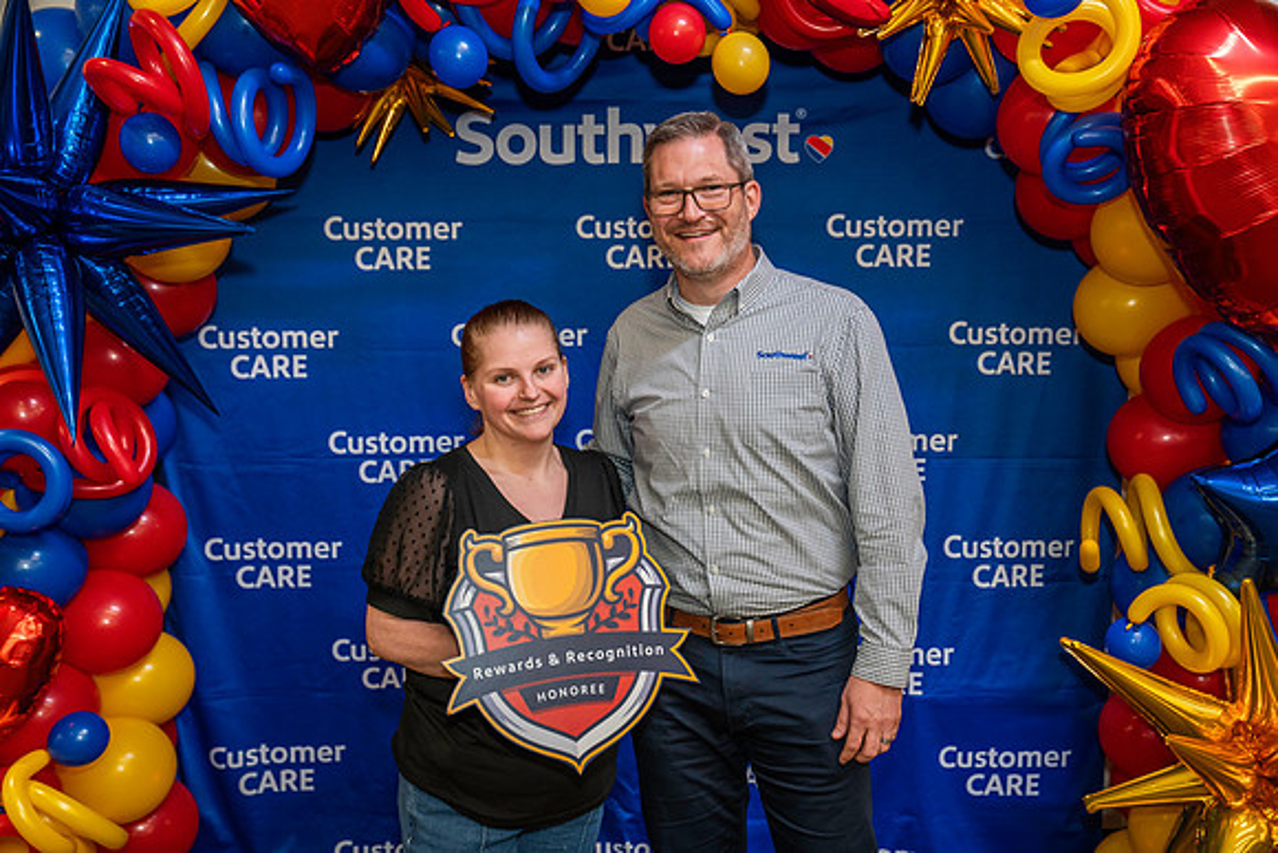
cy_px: 426
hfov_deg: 50.7
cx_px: 639
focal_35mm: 38
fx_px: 1349
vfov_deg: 35.1
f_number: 4
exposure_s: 1/160
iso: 1250
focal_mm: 38
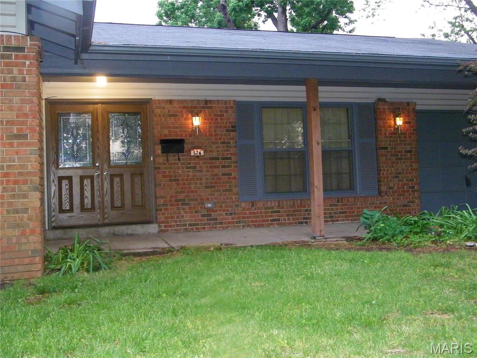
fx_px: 551
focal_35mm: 40
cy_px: 179
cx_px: 238
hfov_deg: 46.8
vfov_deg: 36.0
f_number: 3.8
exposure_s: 1/30
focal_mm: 7.1
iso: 400
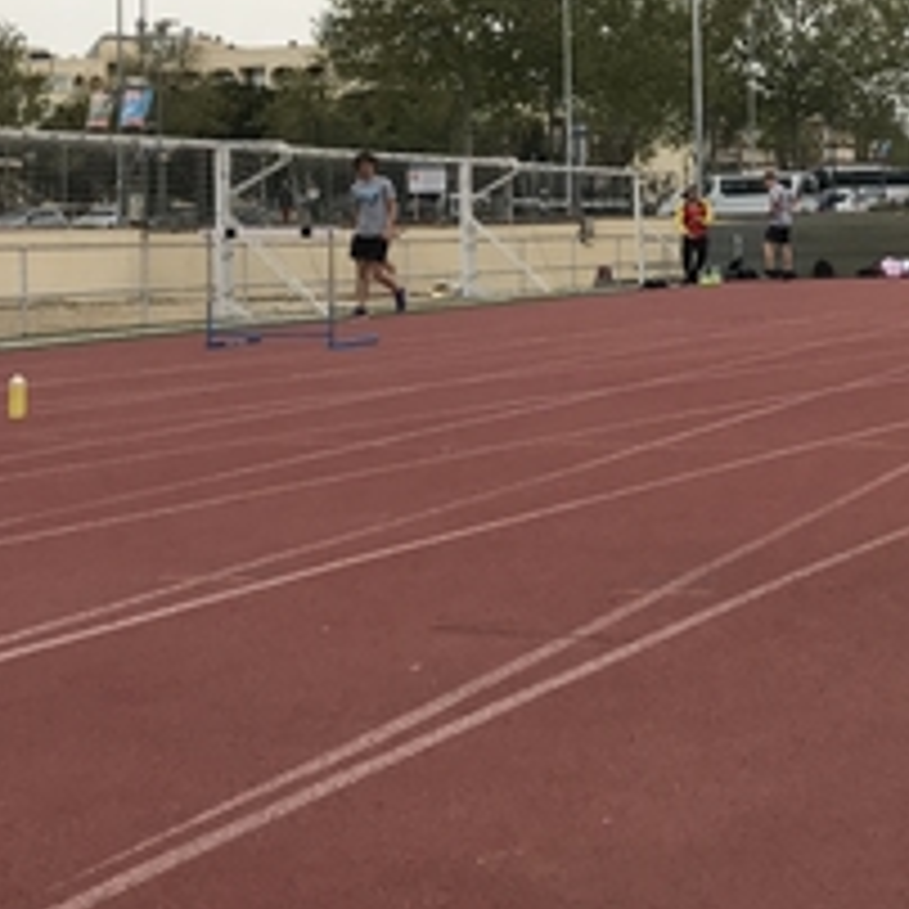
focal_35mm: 66
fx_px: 1961
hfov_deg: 24.7
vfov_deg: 25.6
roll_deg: +1.1
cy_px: 164
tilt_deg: +2.1
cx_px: 936
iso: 20
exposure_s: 1/1953
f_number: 1.8
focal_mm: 3.99
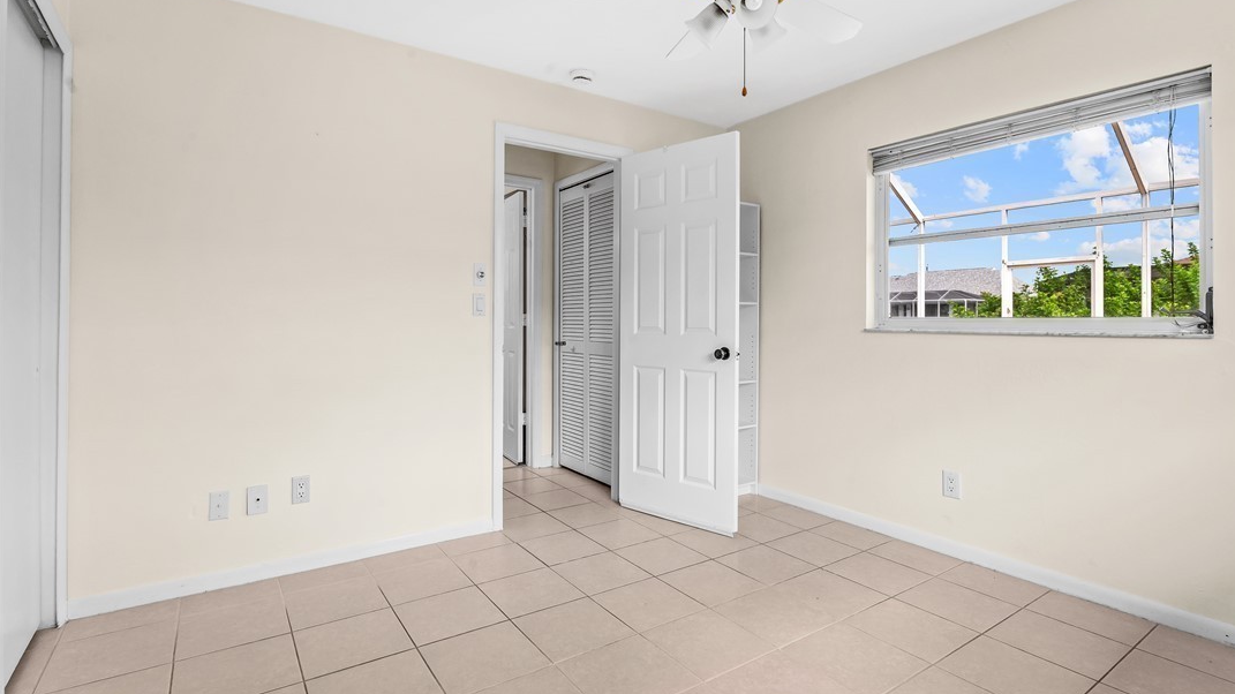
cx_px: 623
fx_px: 557
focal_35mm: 17
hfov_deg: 95.9
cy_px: 329
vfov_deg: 63.9
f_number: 10
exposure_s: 1/3
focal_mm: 16
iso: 320
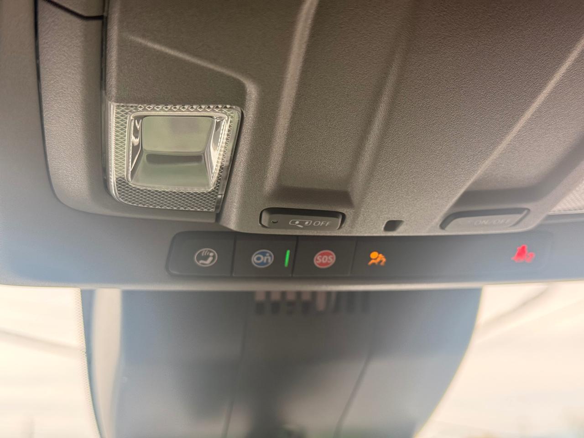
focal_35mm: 48
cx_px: 292
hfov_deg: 39.7
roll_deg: +3.0
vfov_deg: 30.3
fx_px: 810
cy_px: 219
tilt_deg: +20.8
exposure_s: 1/337
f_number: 1.78
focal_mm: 6.76
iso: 100
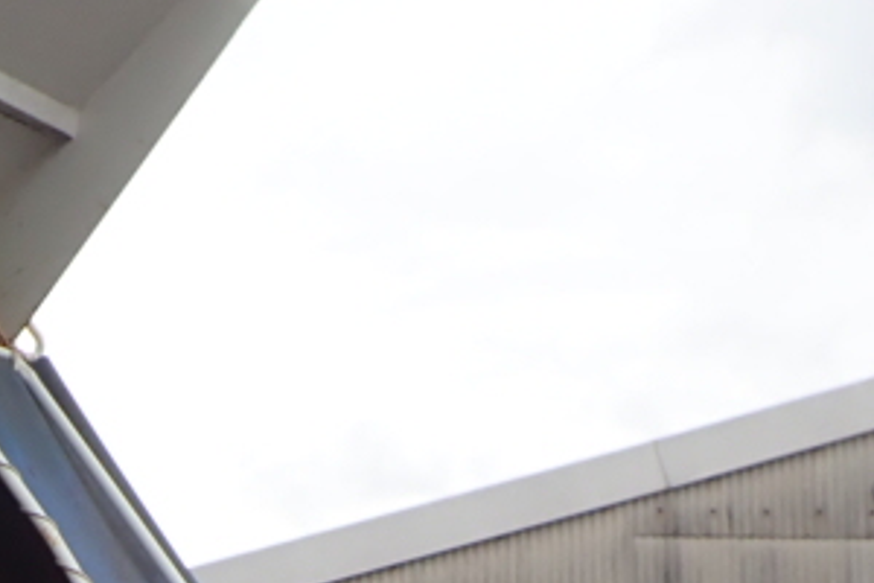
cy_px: 933
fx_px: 2695
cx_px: -437
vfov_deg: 11.7
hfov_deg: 16.7
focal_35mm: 111
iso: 100
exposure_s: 1/800
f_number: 2.8
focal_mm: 4.5
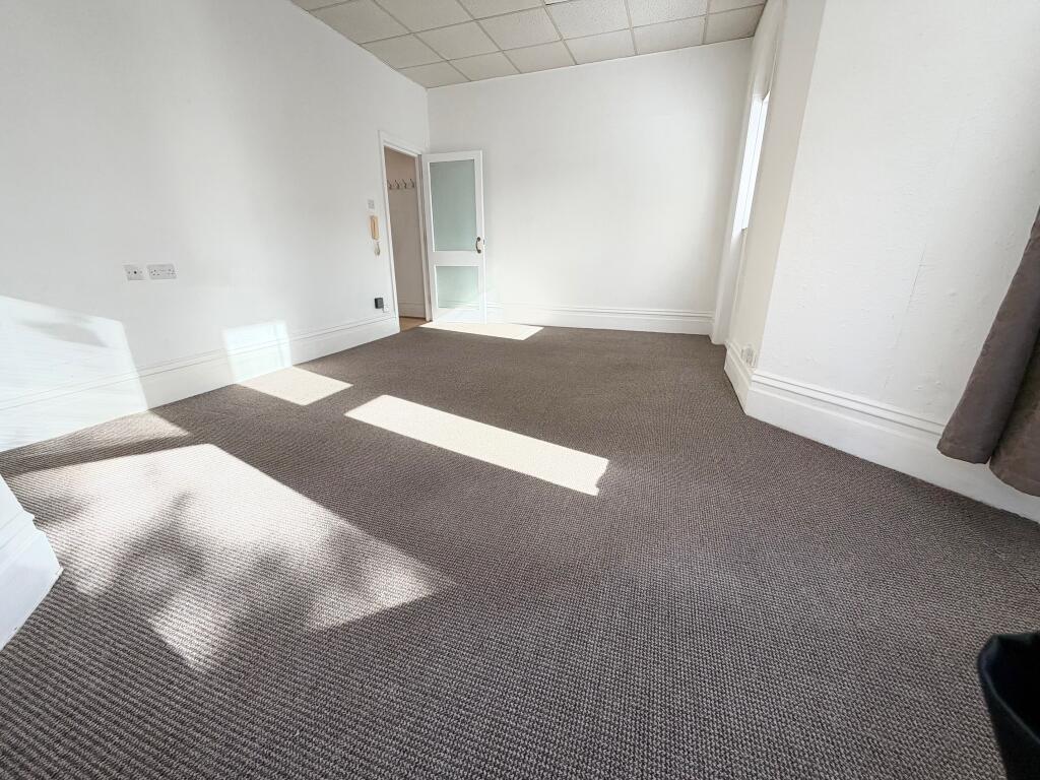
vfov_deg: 85.7
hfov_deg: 102.1
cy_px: 390
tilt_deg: -18.4
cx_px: 520
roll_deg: -0.8
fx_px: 421
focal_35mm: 14
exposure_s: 1/181
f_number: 2.2
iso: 40
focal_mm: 2.22
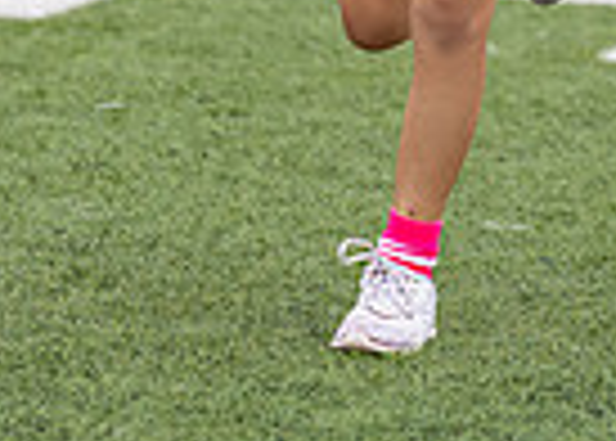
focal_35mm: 511
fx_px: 8944
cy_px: -396
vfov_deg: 2.8
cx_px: 559
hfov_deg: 3.9
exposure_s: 1/2000
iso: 500
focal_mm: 115
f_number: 2.8
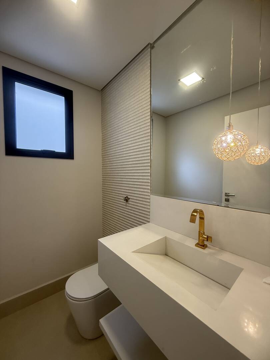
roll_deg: -1.0
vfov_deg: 102.1
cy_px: 180
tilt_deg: -2.4
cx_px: 135
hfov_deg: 85.7
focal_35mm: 14
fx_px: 146
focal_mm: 2.22
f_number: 2.2
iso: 160
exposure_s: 1/120
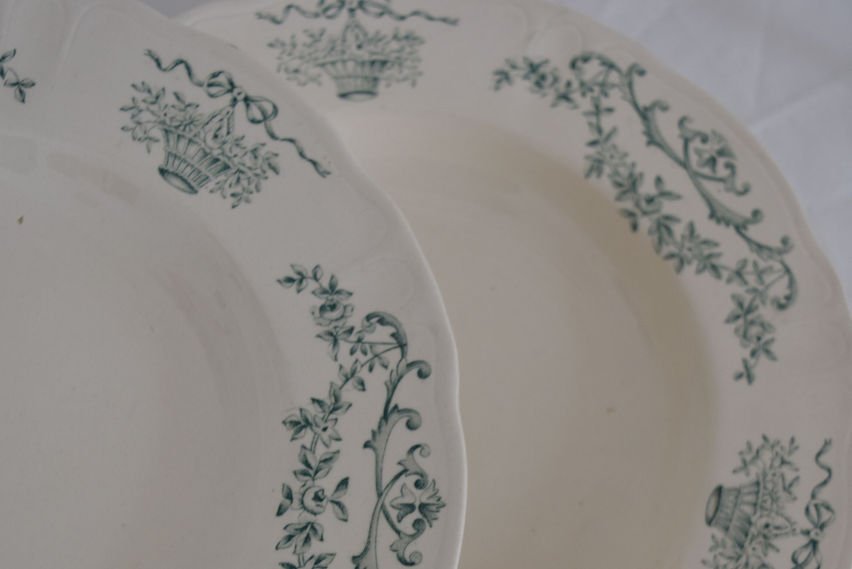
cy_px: 453
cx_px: 446
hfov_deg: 33.5
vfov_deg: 22.4
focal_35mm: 60
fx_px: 1415
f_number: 4
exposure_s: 1/50
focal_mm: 25
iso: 400
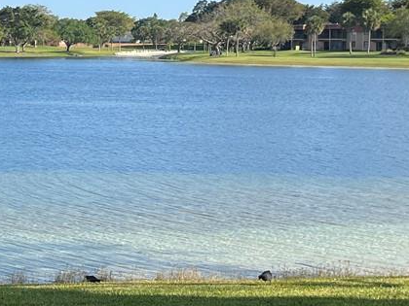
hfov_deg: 18.5
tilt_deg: -1.2
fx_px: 1170
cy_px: 66
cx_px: -118
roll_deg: -0.3
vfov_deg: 14.9
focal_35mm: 99
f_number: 1.6
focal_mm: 5.1
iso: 50
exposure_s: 1/2755
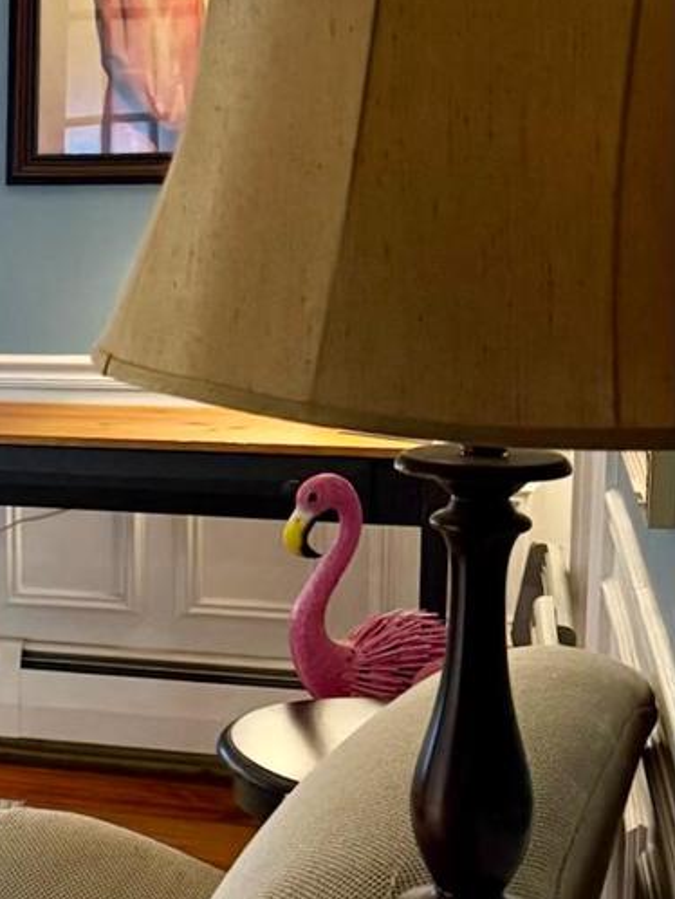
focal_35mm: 74
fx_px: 1922
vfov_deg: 26.3
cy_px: 422
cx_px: -363
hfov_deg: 17.7
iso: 500
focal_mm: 6.76
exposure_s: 1/60
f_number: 1.78
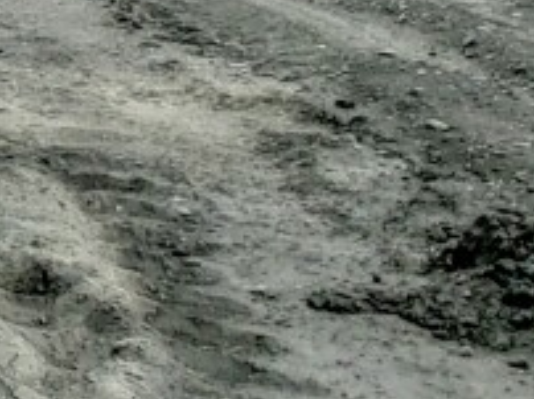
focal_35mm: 132
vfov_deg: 10.4
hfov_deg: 11.8
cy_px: -378
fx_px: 2034
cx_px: -788
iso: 50
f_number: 2.4
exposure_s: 1/690
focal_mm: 4.3
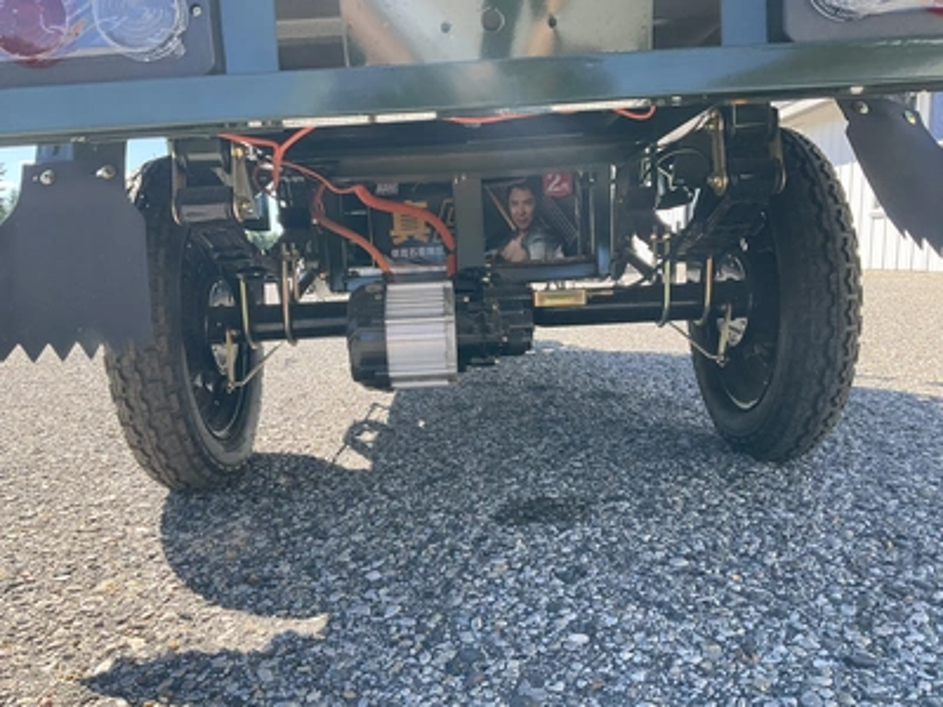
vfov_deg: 48.2
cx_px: 472
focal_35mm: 29
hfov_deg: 61.7
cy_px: 354
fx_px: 790
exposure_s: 1/338
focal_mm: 3
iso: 25
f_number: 1.8
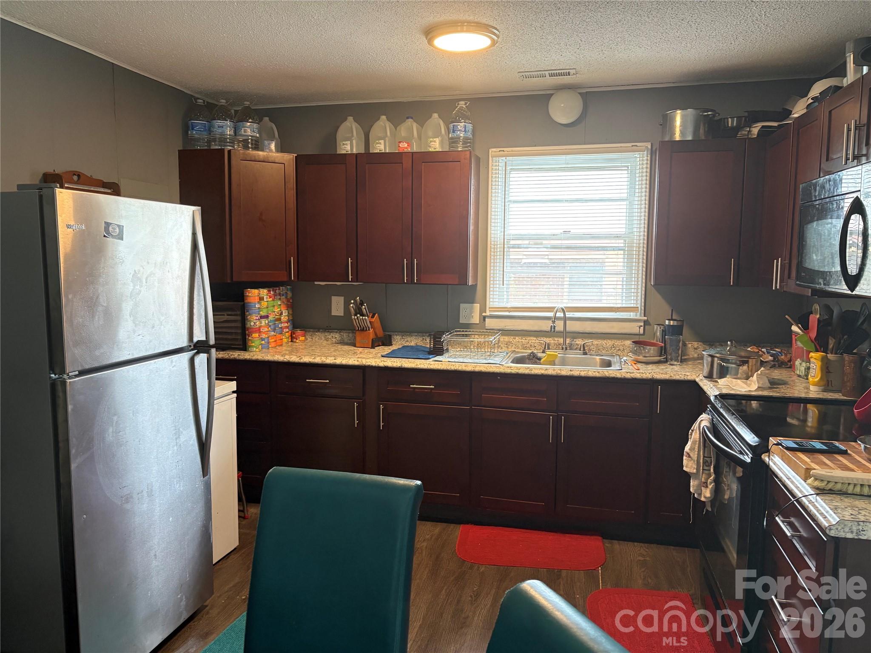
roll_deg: -0.3
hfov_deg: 67.3
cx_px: 436
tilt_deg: -6.3
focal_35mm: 26
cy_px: 326
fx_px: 654
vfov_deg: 53.1
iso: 200
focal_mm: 5.96
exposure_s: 1/60
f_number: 1.6
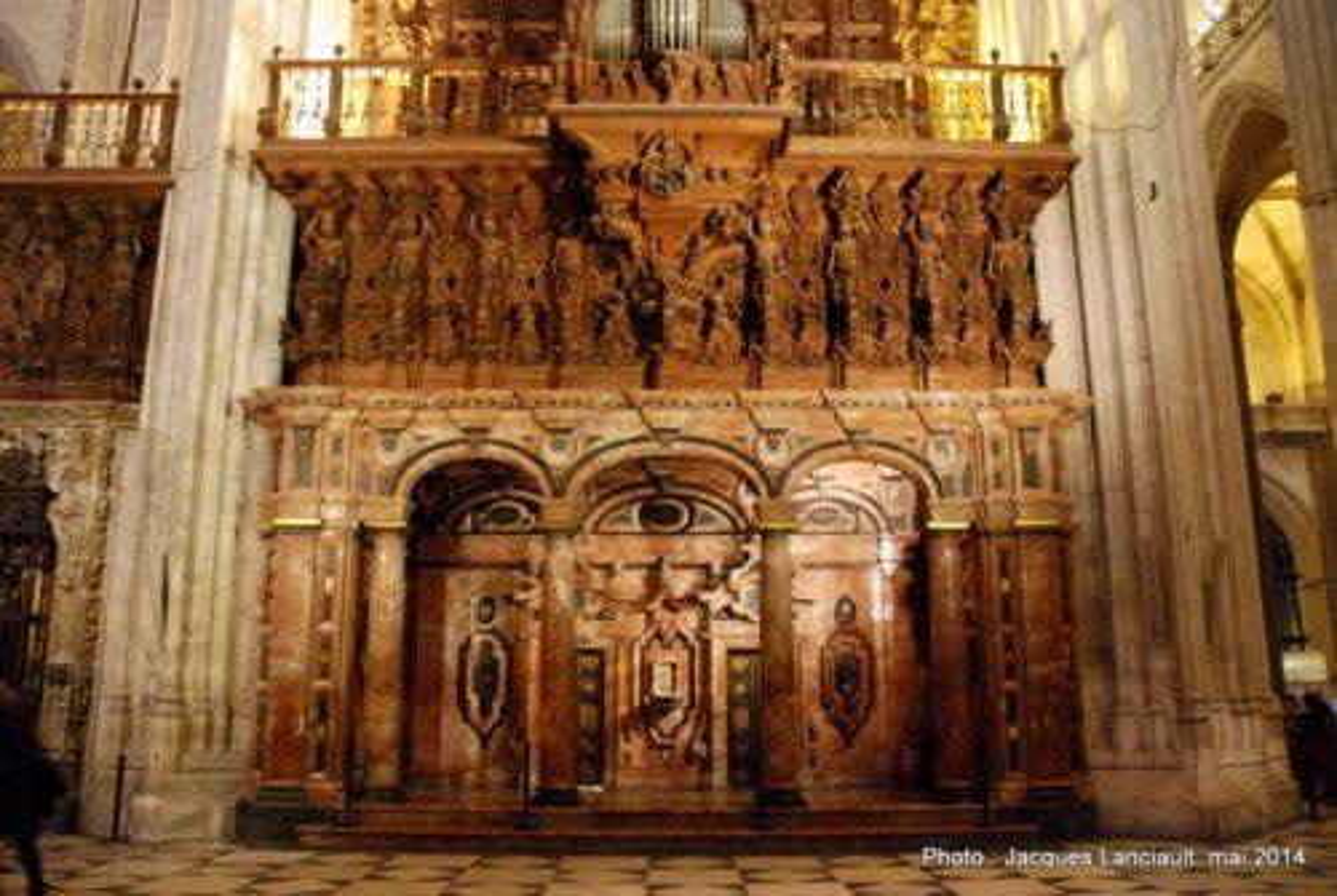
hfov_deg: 67.3
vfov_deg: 48.1
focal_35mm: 27
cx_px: 668
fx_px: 1004
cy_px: 448
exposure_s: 1/13
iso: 1600
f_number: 3.5
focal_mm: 18
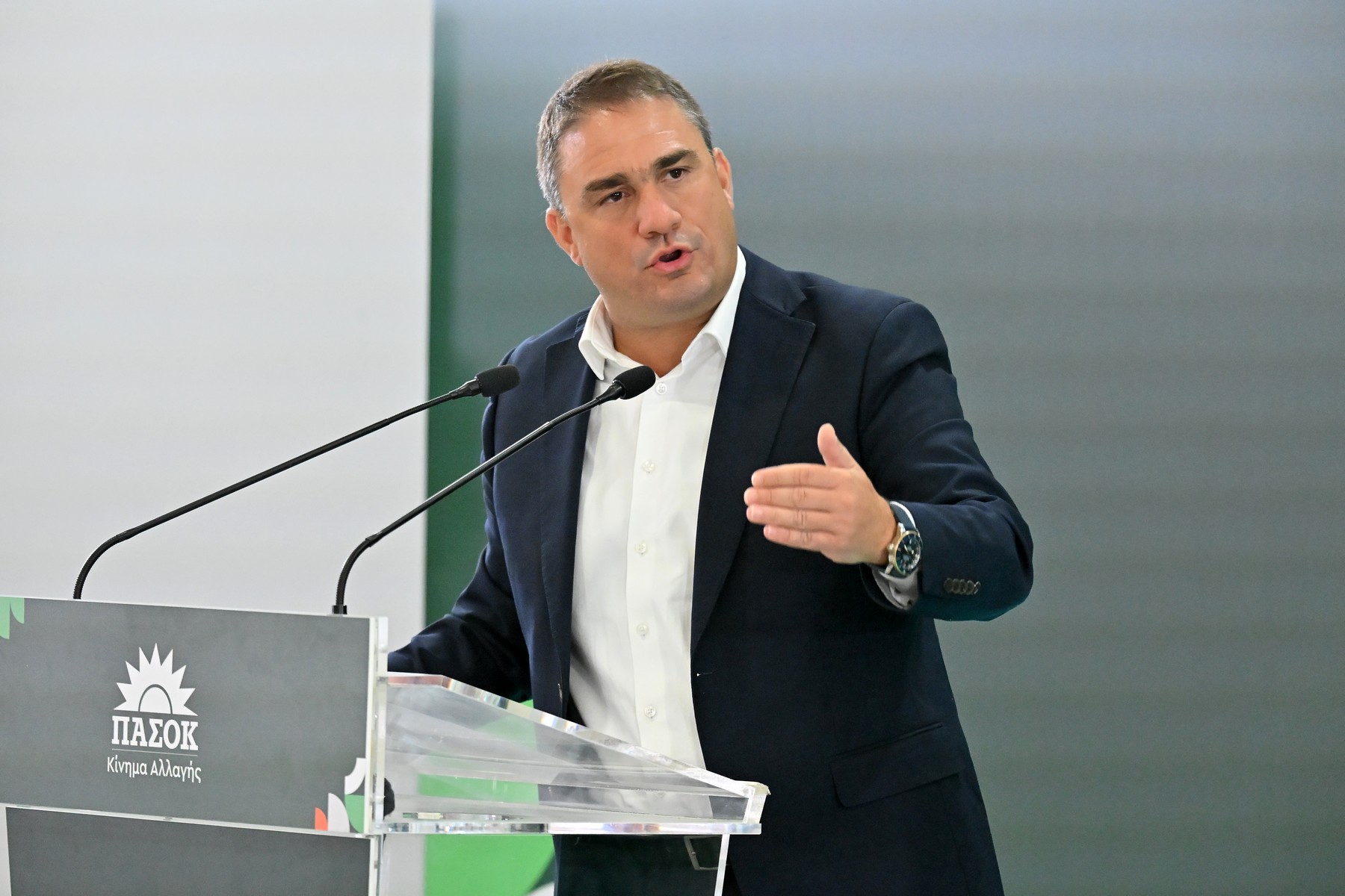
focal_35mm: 310
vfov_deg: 4.4
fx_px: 11581
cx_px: 672
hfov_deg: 6.6
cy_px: 448
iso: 10000
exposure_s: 1/250
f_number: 6
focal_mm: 310
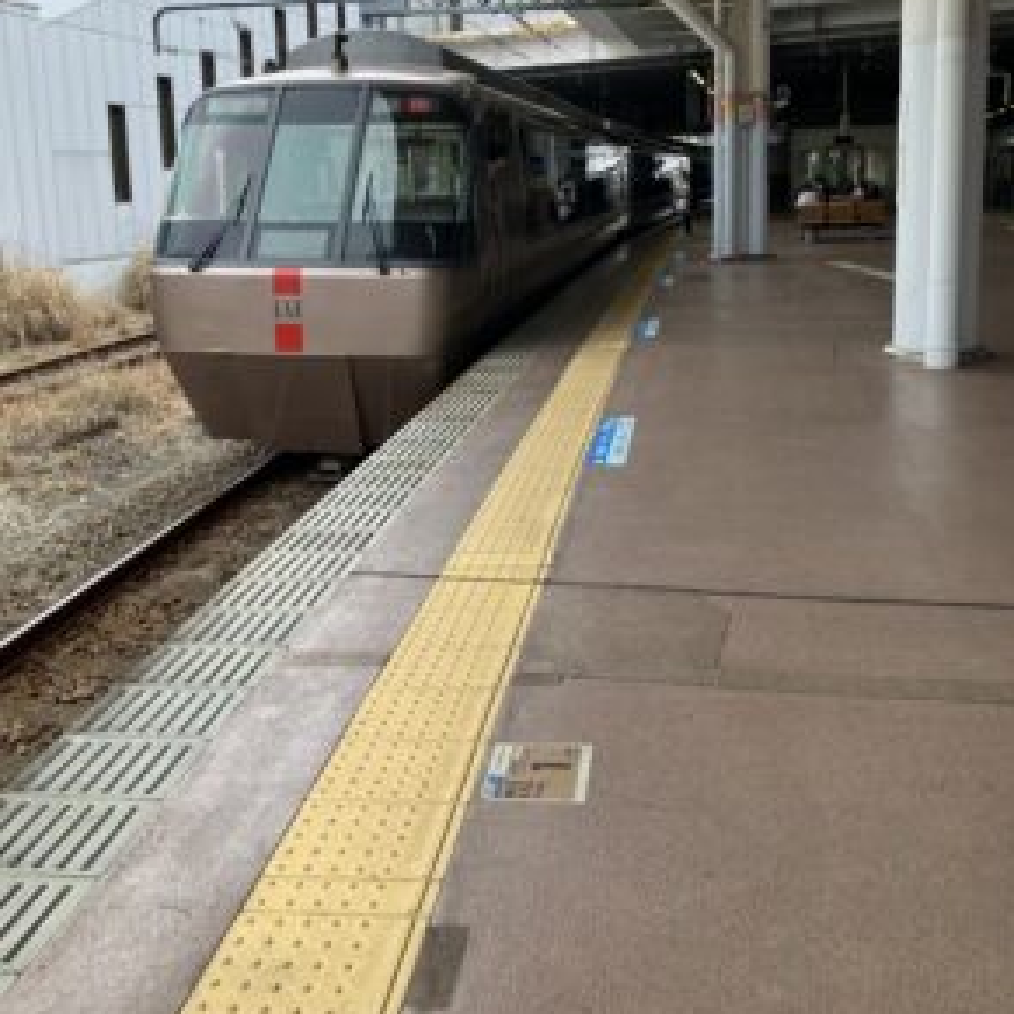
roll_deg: +1.9
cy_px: 352
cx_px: 519
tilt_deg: -9.6
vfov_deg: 47.8
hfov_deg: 48.4
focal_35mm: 34
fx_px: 1127
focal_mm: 3.99
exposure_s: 1/169
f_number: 1.8
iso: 25
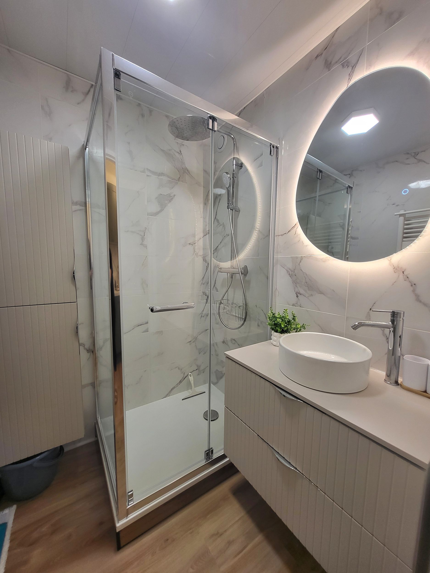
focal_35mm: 13
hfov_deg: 89.9
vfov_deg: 106.2
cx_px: 215
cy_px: 286
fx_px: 215
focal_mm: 1.74
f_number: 2.2
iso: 100
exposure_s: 1/50
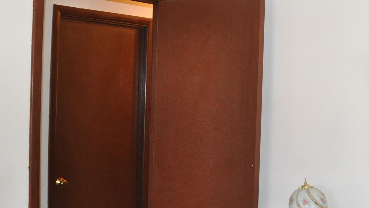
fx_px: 587
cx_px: 253
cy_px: 97
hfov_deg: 34.5
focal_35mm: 60
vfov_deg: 20.1
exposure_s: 1/60
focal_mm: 18
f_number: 4
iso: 800
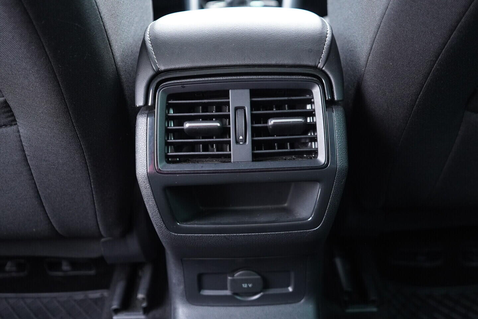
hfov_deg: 53.1
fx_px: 478
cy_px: 160
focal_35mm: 36
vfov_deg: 36.9
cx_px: 239
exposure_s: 1/40
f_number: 2.8
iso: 2000
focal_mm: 24
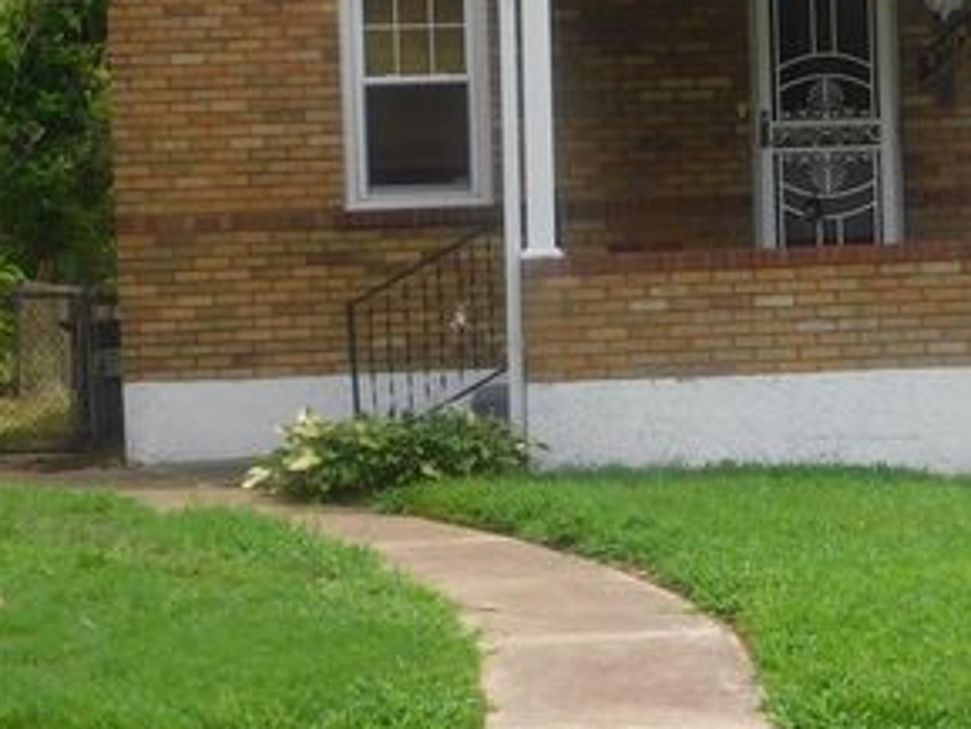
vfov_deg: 14.5
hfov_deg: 19.0
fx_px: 2862
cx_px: 823
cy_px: 210
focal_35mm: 102
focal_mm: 10.4
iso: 125
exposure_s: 1/640
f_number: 4
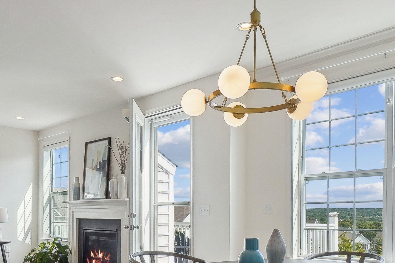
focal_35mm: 34
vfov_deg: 37.2
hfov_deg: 55.5
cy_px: 219
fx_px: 373
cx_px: 165
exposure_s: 1/320
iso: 400
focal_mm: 10
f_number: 8
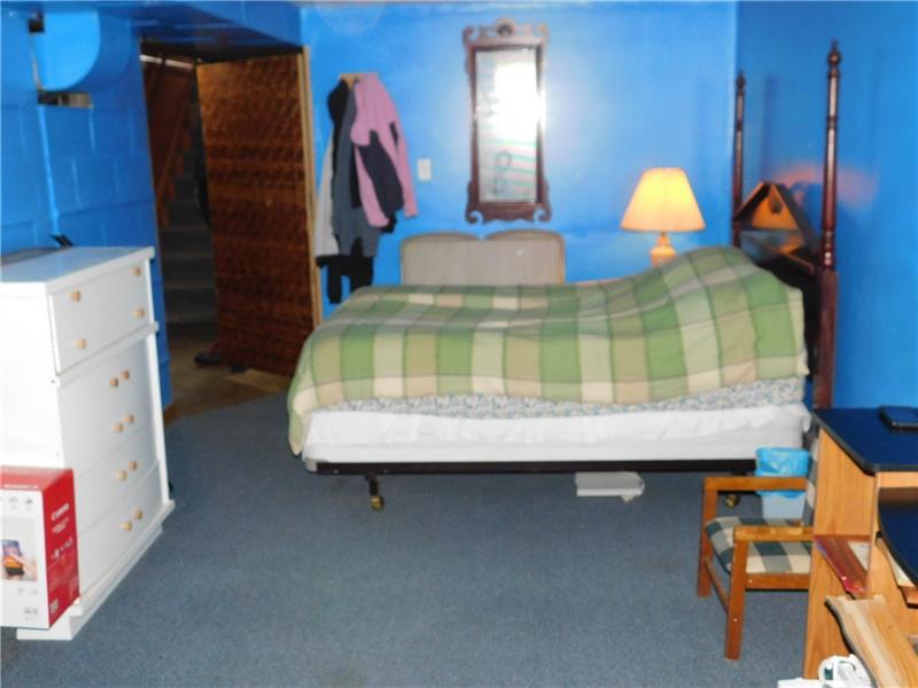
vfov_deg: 39.7
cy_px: 344
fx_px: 955
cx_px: 459
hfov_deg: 51.4
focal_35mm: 36
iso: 450
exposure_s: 1/30
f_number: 3.5
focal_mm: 6.3
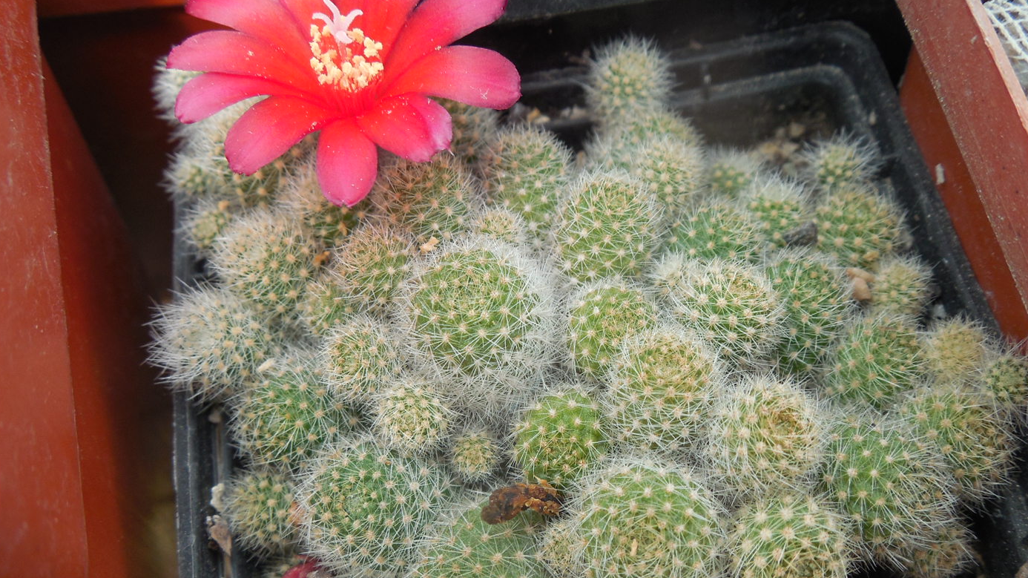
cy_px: 347
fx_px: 1063
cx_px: 547
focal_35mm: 39
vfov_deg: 30.3
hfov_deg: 51.6
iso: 125
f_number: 3.6
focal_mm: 5.6
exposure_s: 1/160
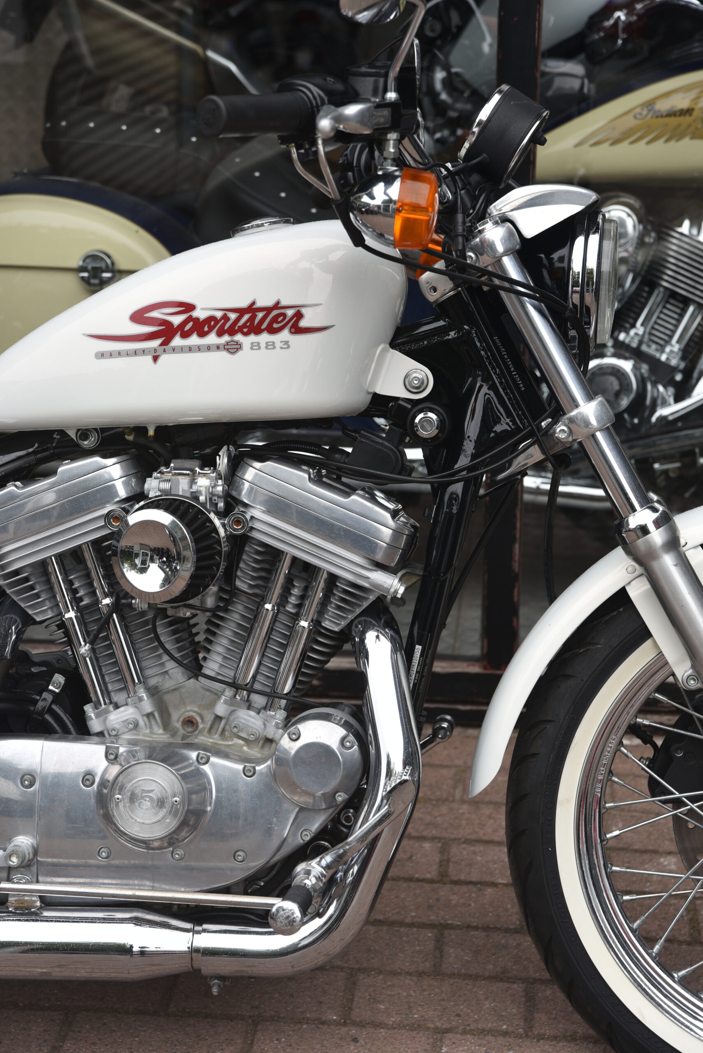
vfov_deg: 28.8
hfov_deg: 19.5
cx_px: 352
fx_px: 2048
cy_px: 526
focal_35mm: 70
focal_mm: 70
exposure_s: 1/100
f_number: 5
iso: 100
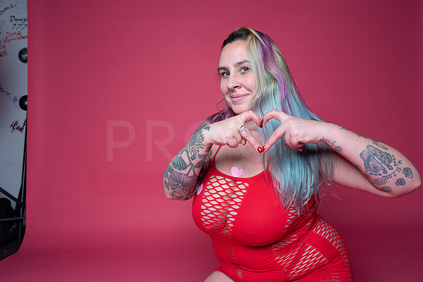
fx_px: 411
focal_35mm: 35
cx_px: 212
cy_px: 141
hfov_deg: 54.4
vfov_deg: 37.9
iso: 100
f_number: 8
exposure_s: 1/160
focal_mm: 35
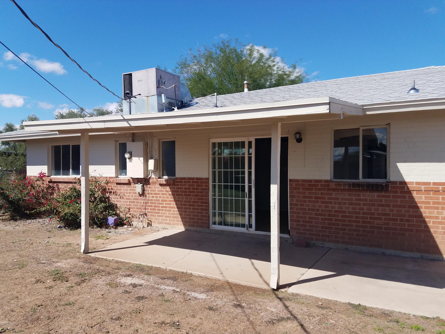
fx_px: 334
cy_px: 167
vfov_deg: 53.1
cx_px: 222
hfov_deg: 67.3
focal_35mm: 26
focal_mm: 4.2
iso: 40
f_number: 1.7
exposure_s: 1/2408
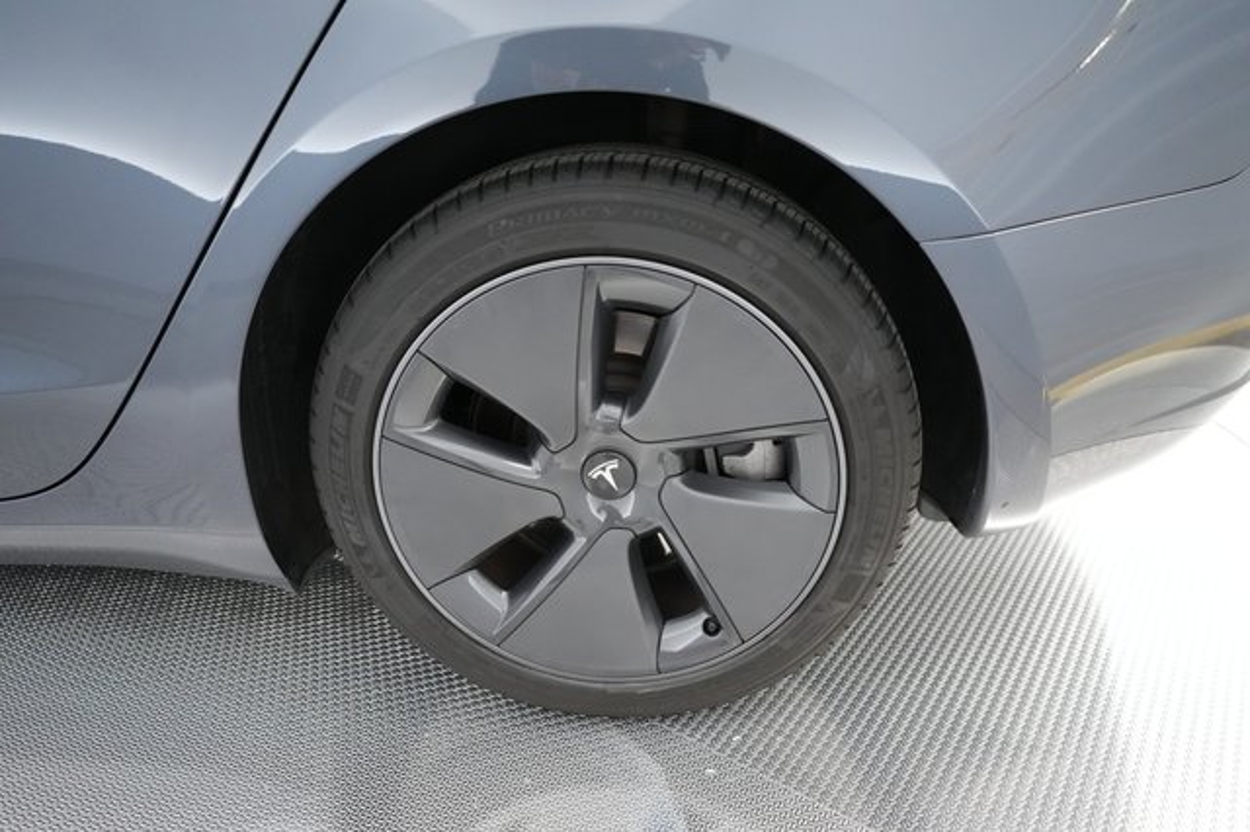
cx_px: 625
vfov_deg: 53.1
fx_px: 833
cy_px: 416
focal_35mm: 24
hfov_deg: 73.8
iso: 6400
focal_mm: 24
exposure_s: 1/250
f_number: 2.8
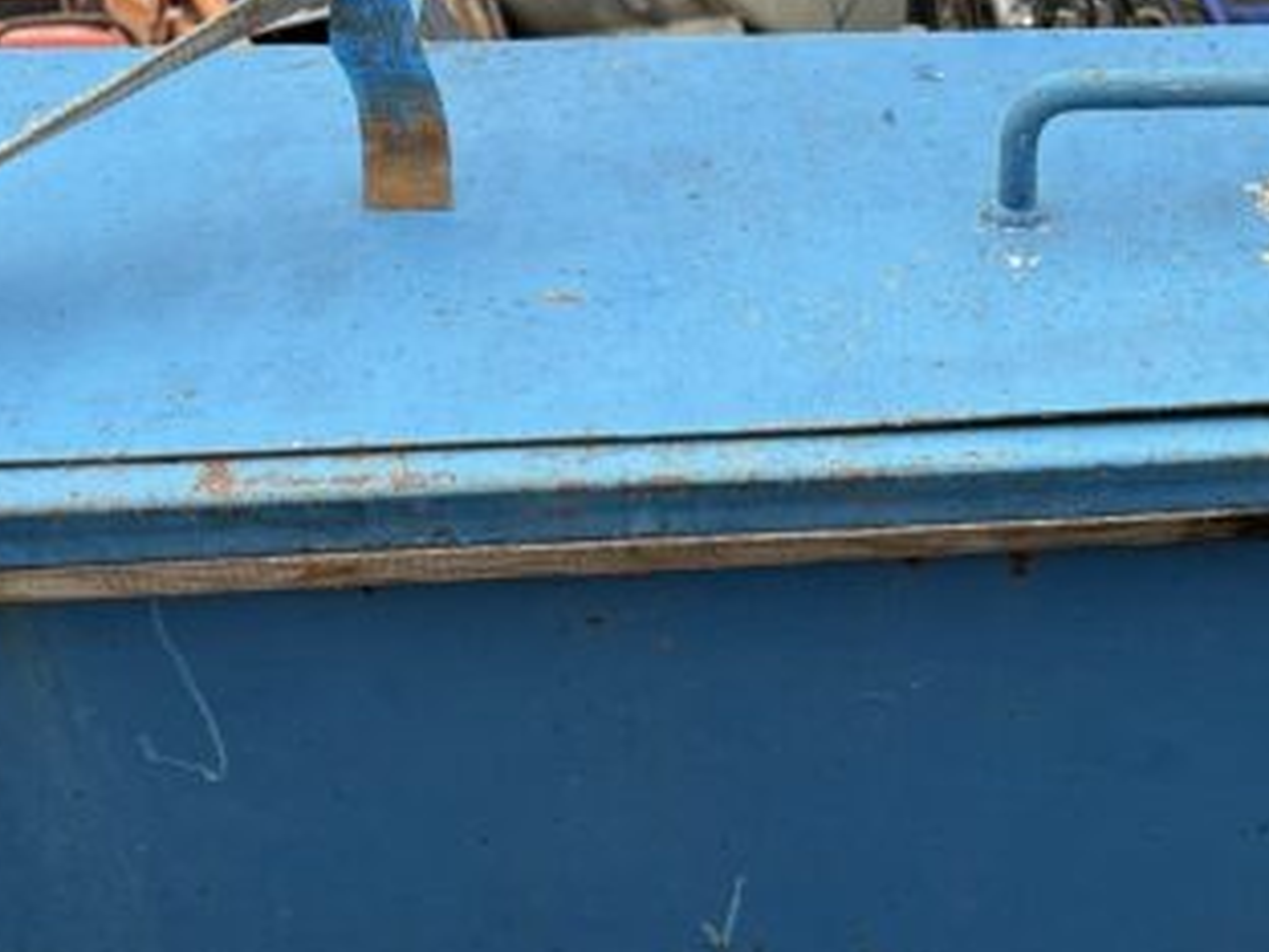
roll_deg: +3.4
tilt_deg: -16.2
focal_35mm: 64
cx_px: 1106
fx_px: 2346
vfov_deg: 22.7
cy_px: 720
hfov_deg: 29.2
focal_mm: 5.96
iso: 50
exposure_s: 1/399
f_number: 1.6
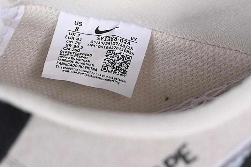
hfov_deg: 19.8
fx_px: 718
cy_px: 58
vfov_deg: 13.3
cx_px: 111
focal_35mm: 103
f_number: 7.1
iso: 160
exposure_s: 1/60
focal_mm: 50
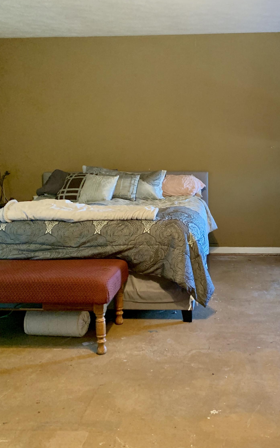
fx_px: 452
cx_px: 202
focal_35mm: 37
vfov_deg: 52.7
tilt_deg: -10.2
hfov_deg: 33.9
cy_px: 223
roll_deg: +0.2
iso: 500
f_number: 1.8
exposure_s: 1/30
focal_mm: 4.25
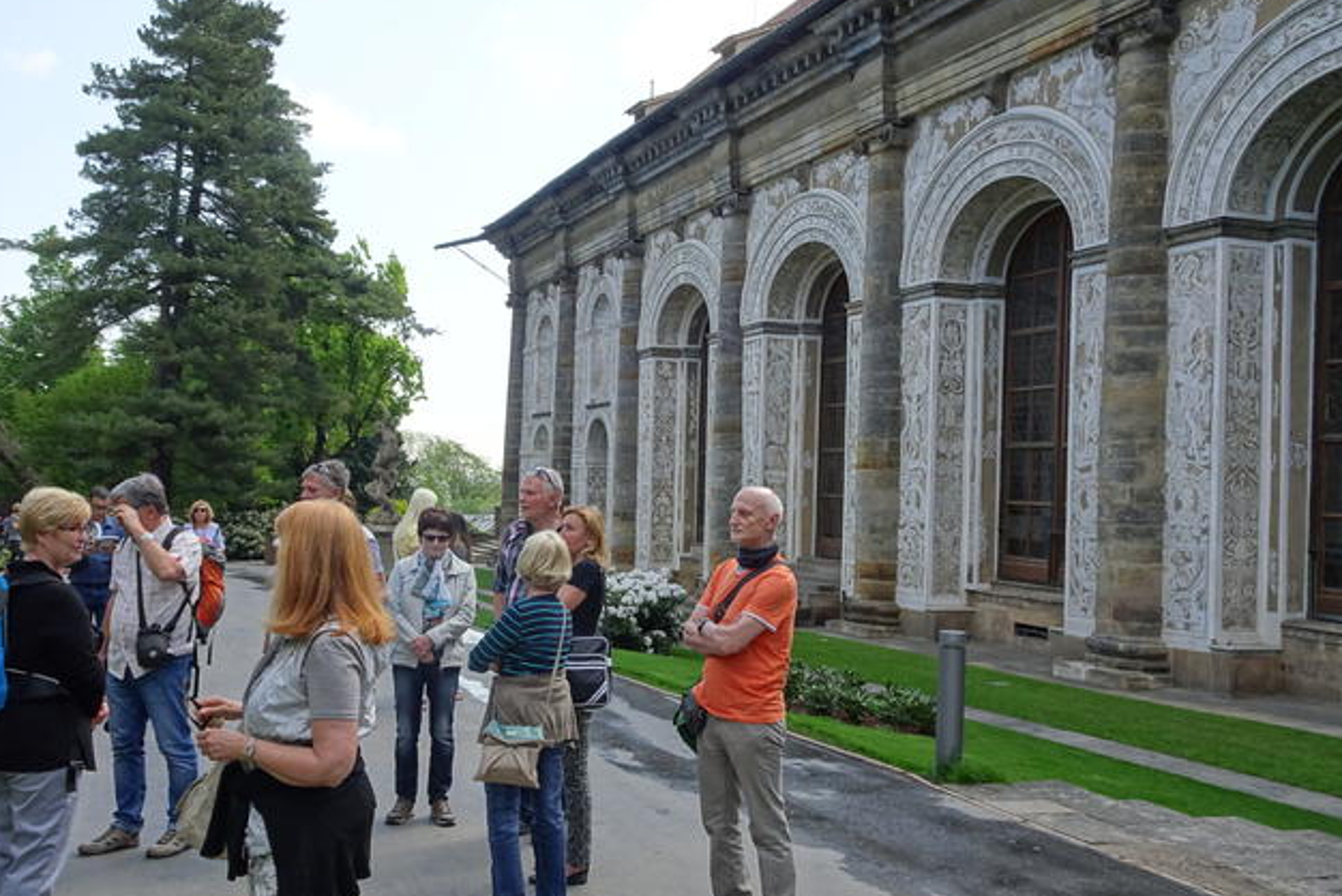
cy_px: 465
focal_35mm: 34
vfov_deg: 38.9
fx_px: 1268
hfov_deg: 55.8
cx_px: 673
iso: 80
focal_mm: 5.43
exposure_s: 1/200
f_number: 4
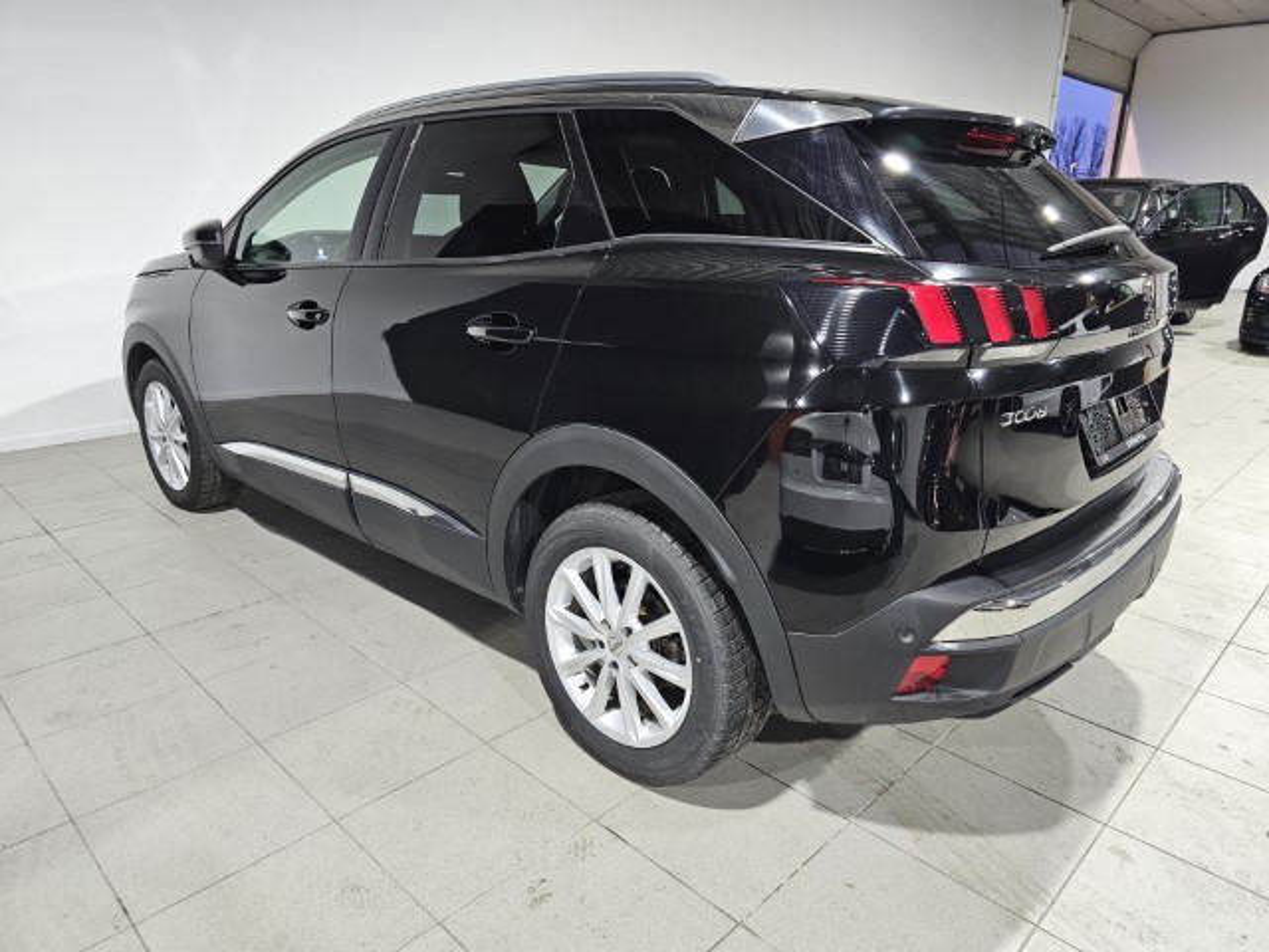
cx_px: 634
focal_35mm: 23
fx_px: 843
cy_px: 476
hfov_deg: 73.9
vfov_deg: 58.9
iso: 200
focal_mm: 6.3
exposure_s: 1/100
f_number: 1.7
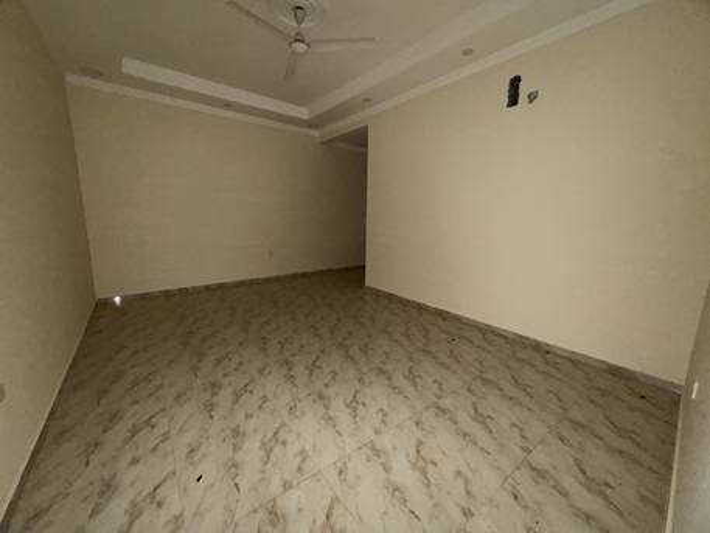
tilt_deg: -9.3
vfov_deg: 85.7
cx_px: 355
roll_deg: -0.3
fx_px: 287
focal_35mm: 14
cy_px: 266
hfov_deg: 102.0
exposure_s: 1/16
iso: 400
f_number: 2.2
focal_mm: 2.22
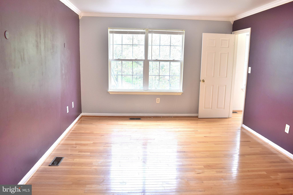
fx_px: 220
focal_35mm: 27
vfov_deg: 47.9
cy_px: 98
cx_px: 146
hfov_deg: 67.4
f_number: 4
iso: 400
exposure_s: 1/60
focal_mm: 18
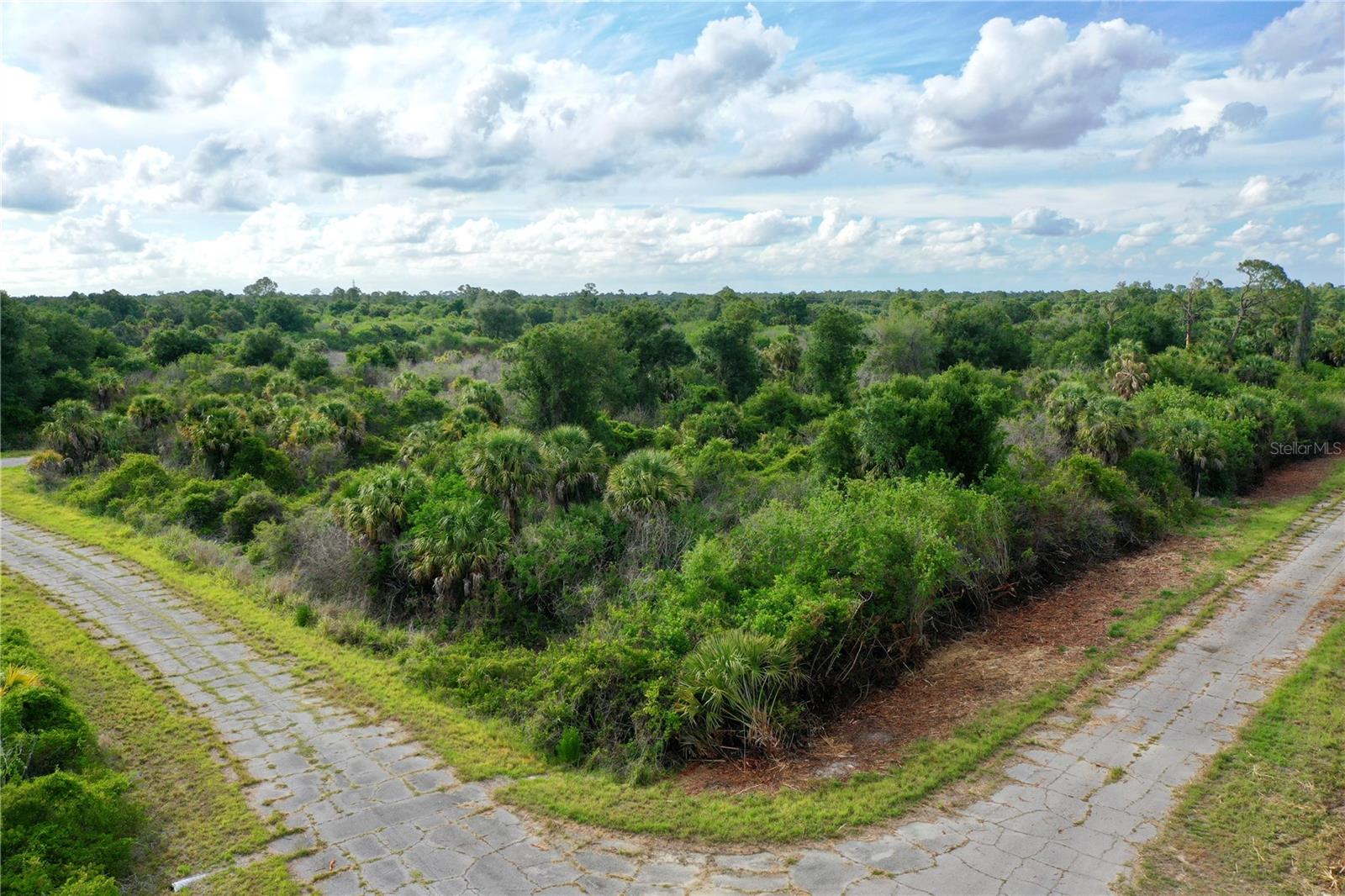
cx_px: 672
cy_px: 448
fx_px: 1046
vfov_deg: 46.4
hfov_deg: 65.5
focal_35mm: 28
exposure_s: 1/320
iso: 100
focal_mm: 10.26
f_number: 5.6
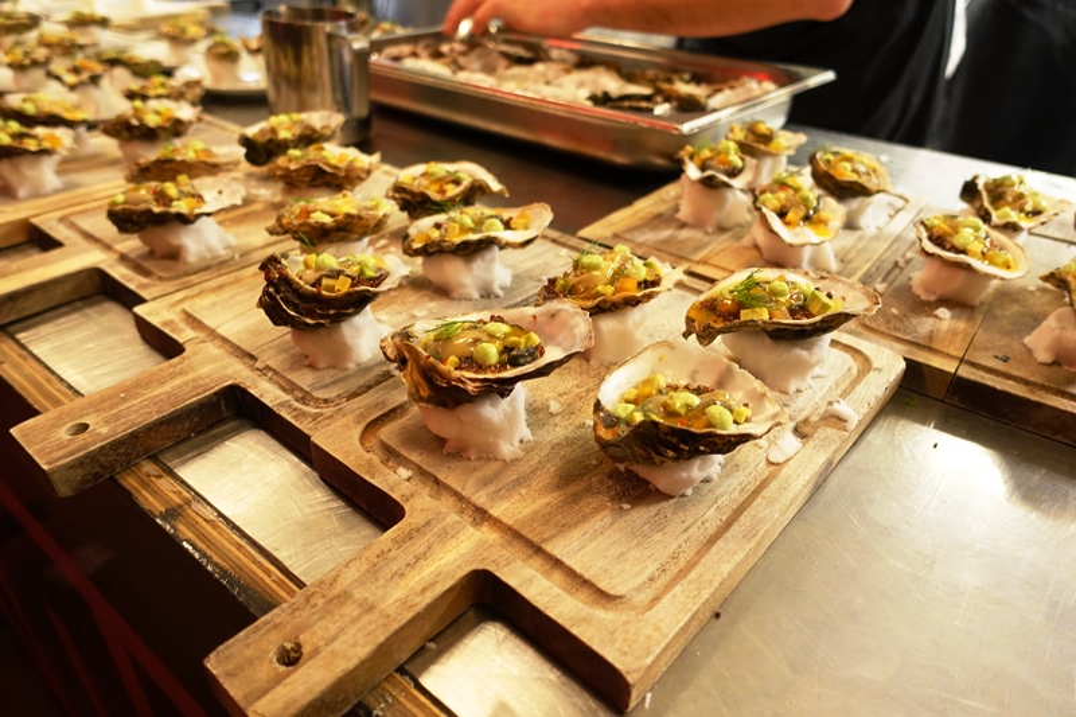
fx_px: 717
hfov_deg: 73.8
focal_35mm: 24
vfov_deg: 53.1
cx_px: 538
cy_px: 358
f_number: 1.8
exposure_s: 1/20
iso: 800
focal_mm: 8.8
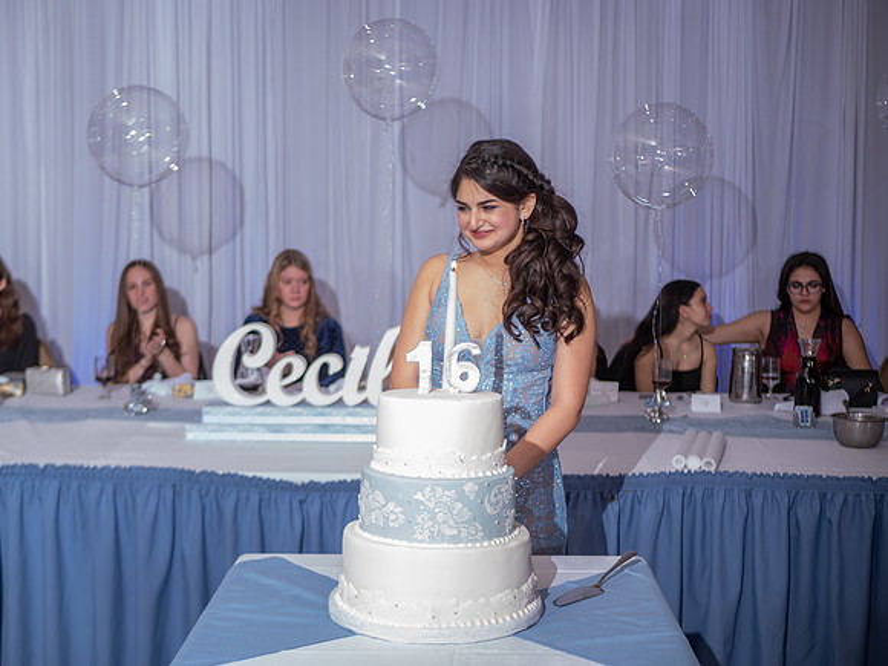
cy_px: 333
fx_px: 1283
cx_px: 444
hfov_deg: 38.2
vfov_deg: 29.1
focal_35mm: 50
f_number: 1.7
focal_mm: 25
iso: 125
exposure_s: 1/250
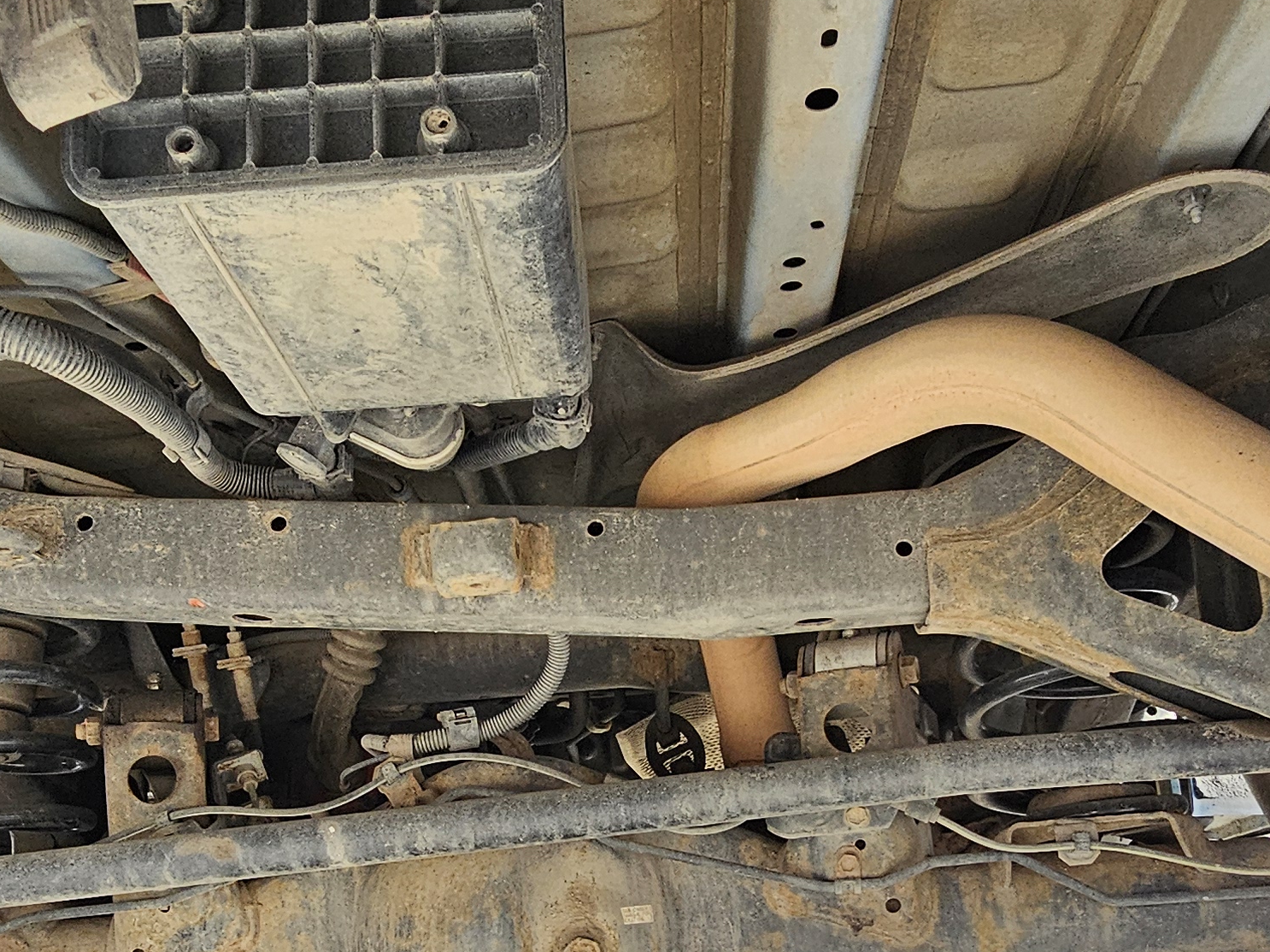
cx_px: 620
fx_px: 1284
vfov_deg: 38.8
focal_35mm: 35
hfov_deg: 52.6
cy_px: 790
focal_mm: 2.2
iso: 80
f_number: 2.2
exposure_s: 1/120
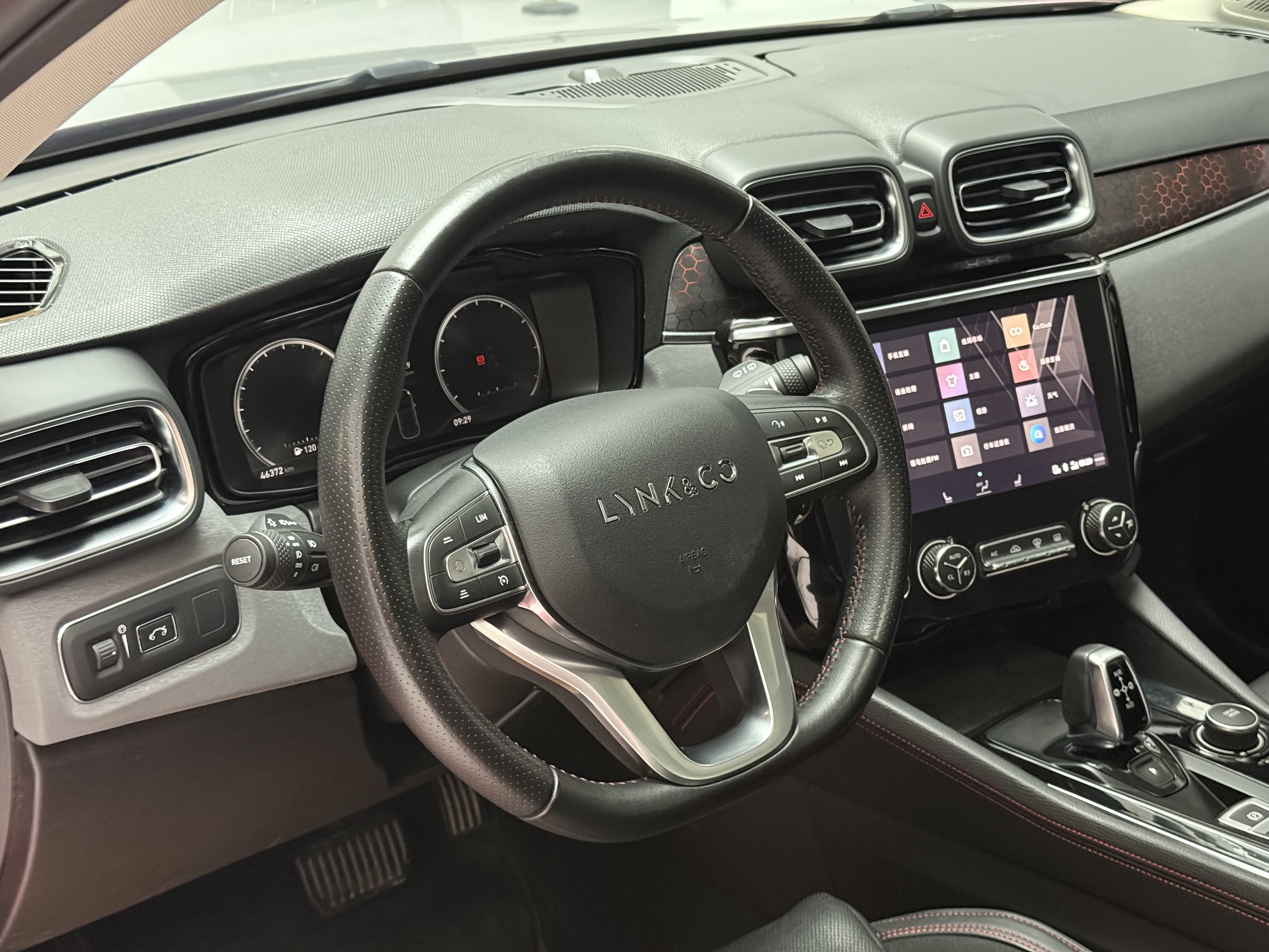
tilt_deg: -22.6
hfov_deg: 39.7
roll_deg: -0.3
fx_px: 1760
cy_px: 476
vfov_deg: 30.3
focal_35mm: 48
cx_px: 634
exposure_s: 1/28
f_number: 1.78
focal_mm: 6.76
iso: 800
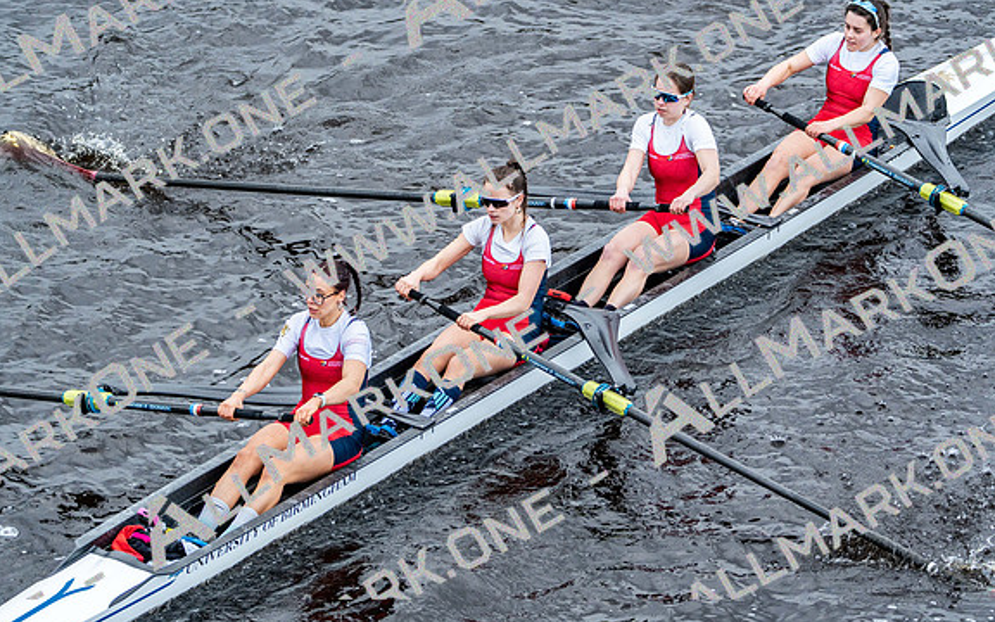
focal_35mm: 273
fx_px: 7403
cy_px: 303
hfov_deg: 7.7
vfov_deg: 4.8
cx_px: 498
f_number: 5.6
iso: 2000
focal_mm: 266
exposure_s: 1/1250
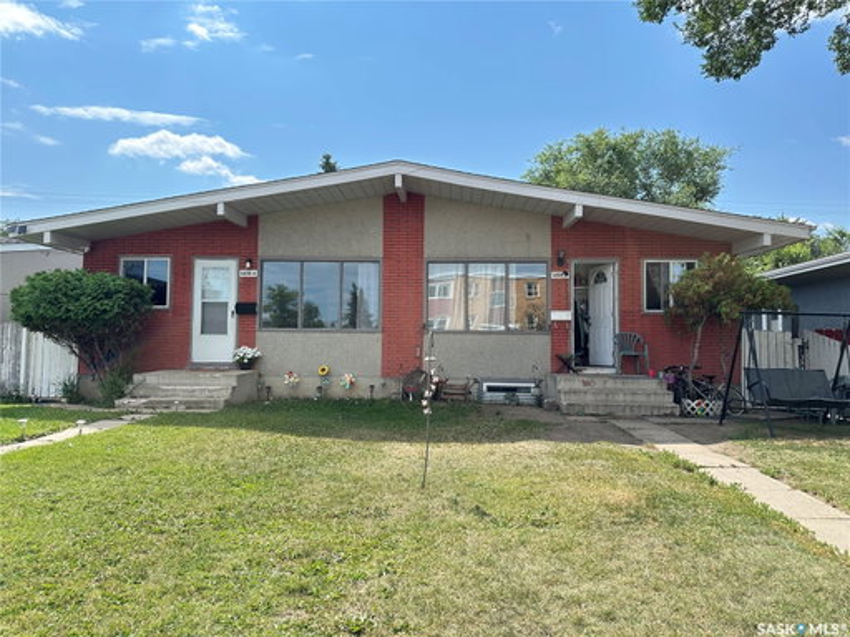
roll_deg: -0.8
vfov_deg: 56.8
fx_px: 589
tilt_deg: +2.9
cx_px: 425
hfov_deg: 71.6
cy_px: 318
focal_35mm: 24
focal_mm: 6.86
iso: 80
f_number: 1.78
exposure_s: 1/2660
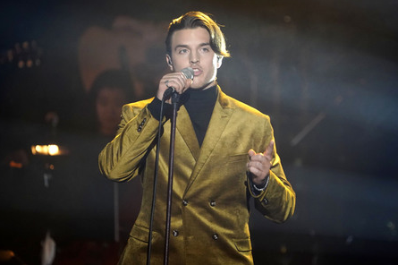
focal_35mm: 608
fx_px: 6717
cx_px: 199
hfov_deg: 3.4
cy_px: 132
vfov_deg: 2.3
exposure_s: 1/80
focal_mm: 600
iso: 5000
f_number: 6.3
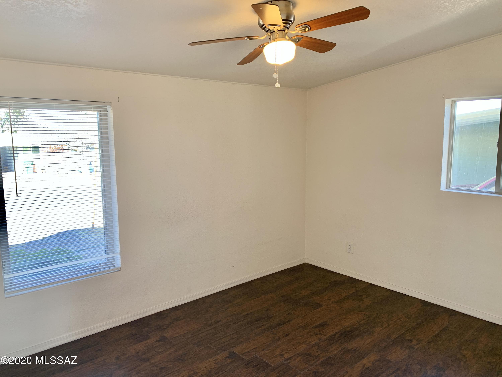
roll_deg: +0.2
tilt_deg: -6.8
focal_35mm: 26
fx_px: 377
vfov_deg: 53.1
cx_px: 251
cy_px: 188
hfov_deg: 67.3
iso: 80
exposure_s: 1/120
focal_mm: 4.25
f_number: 1.8
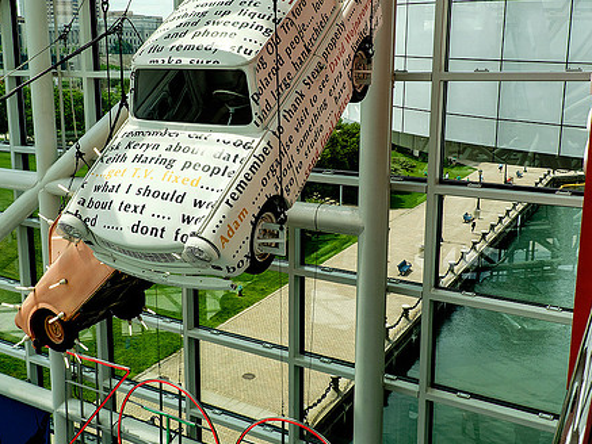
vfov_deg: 38.6
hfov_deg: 50.0
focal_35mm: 37
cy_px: 186
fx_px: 633
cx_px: 260
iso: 400
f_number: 5.6
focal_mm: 19.6
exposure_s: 1/450
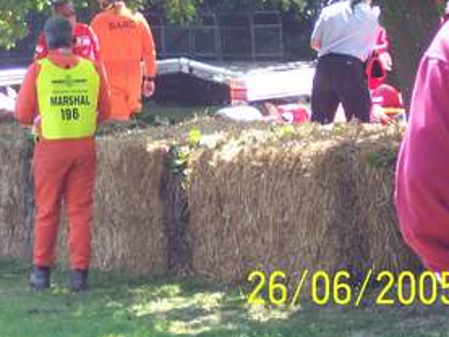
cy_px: -3
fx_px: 3413
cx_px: -3
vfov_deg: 5.6
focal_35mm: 263
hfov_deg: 7.5
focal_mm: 24
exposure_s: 1/125
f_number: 4.8
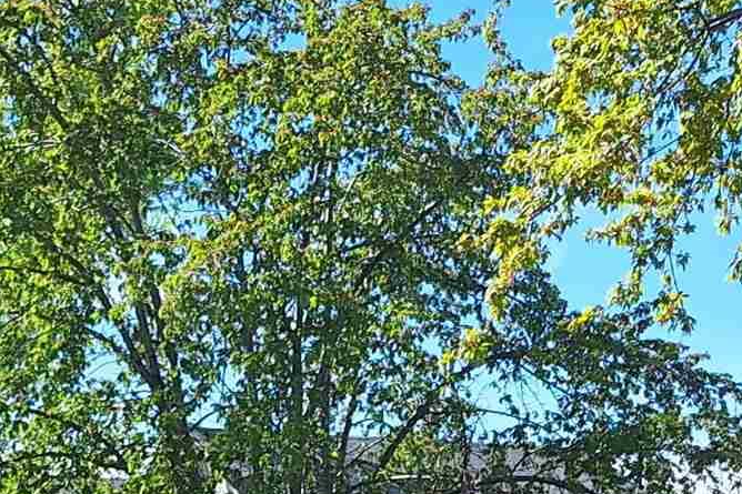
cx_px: 230
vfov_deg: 11.2
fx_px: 2267
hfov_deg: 18.5
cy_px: 1004
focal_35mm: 110
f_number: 1.8
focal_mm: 5.54
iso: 40
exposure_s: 1/1855
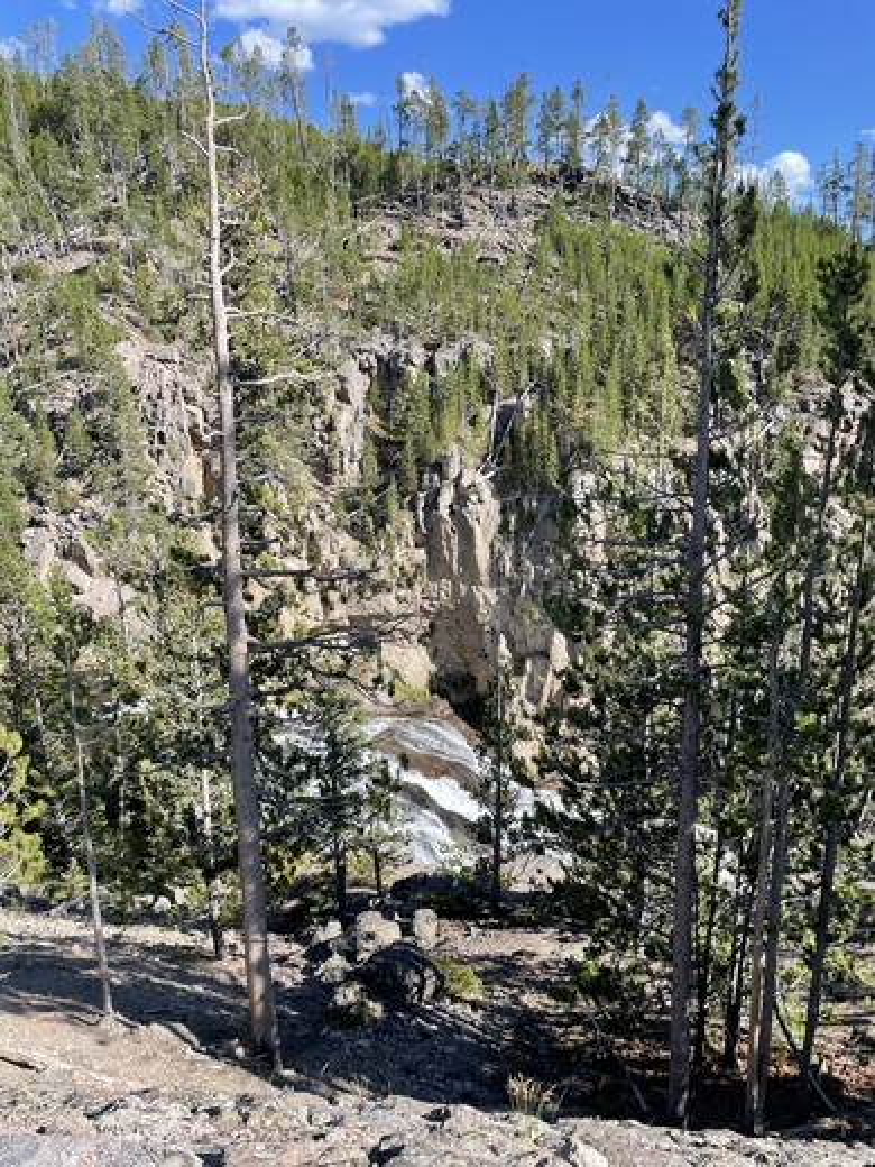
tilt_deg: -12.9
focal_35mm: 26
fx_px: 876
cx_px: 438
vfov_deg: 67.3
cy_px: 584
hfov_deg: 53.1
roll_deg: +0.3
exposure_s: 1/1171
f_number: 1.6
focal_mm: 4.2
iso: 32
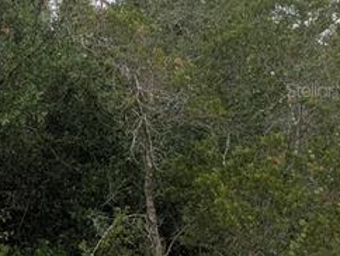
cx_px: -346
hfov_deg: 15.4
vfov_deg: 14.7
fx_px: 993
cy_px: 90
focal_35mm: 101
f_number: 1.68
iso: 22
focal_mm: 6.9
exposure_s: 1/419
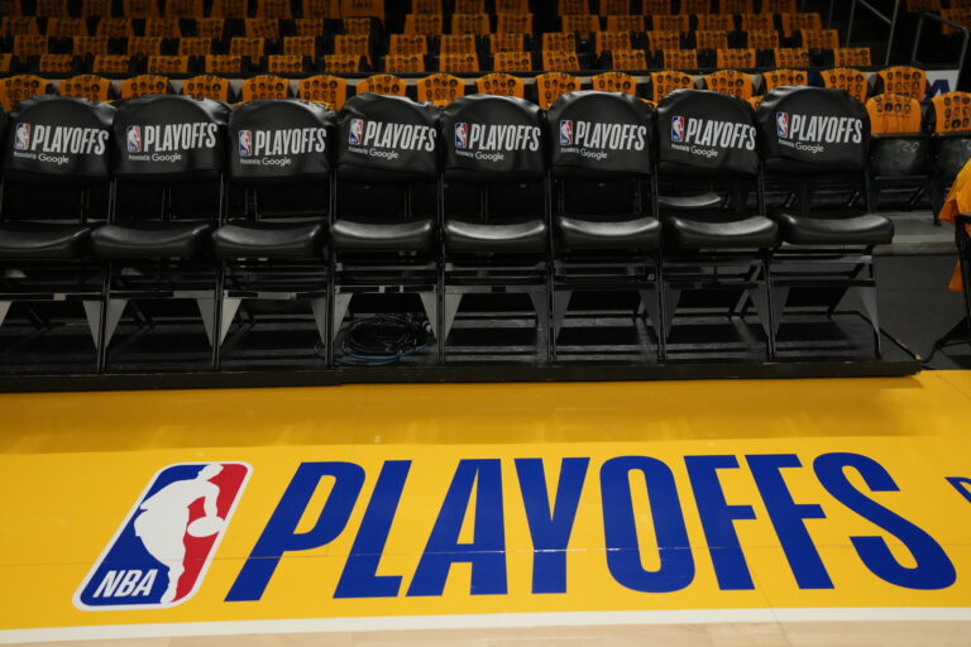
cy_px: 324
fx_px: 863
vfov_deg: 41.1
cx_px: 486
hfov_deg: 58.7
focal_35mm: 32
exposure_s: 1/3200
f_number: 2.8
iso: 5000
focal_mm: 32
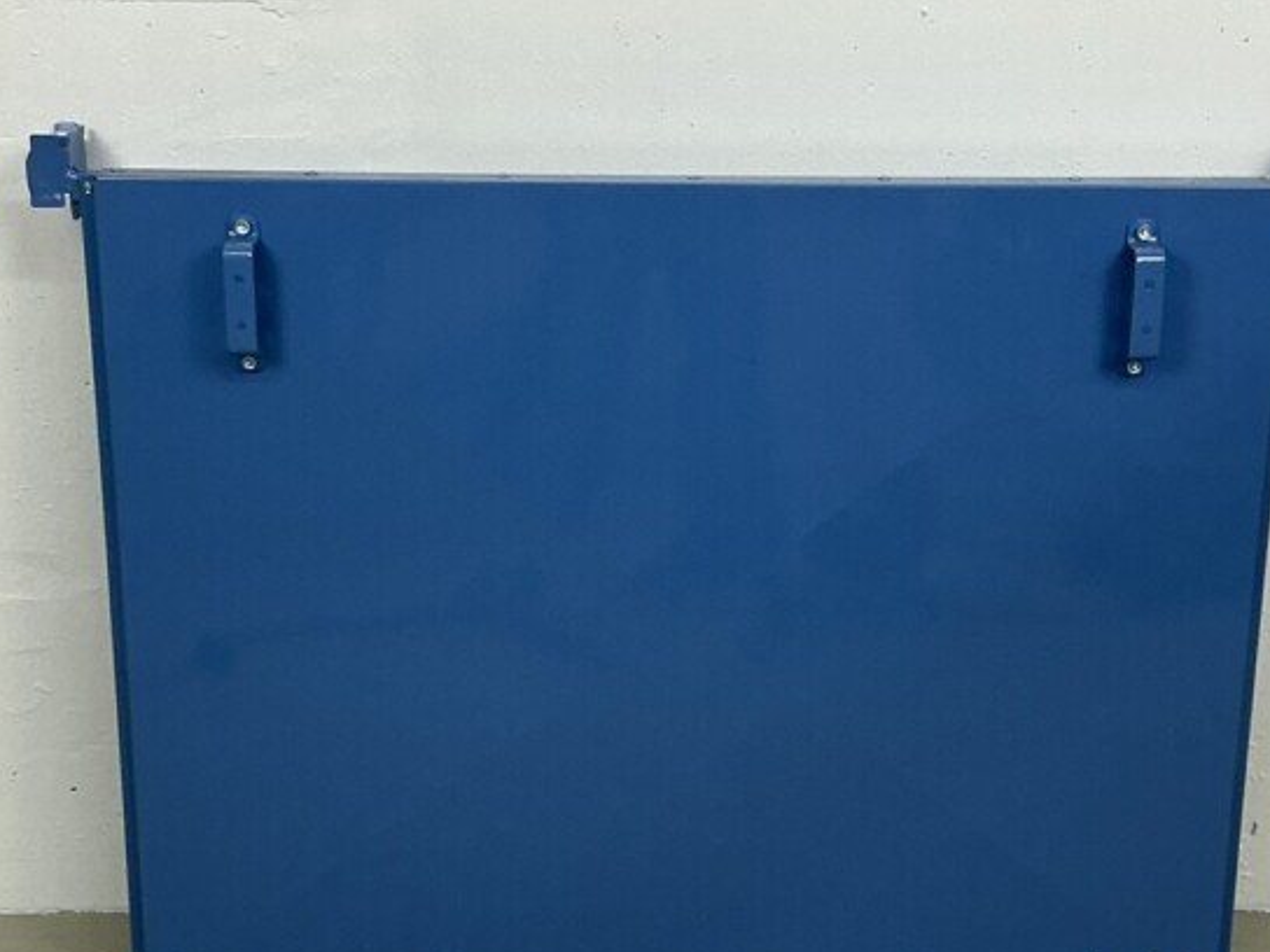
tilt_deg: -24.1
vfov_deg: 22.9
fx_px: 2348
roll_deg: -0.4
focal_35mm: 64
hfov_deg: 30.3
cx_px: 654
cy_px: 579
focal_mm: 3
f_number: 1.8
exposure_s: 1/50
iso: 80
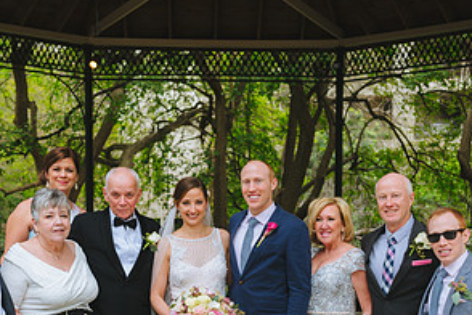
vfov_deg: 18.8
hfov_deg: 28.4
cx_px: 220
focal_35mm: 71
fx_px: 931
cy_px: 301
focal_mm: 36
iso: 400
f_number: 2.8
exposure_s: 1/2000
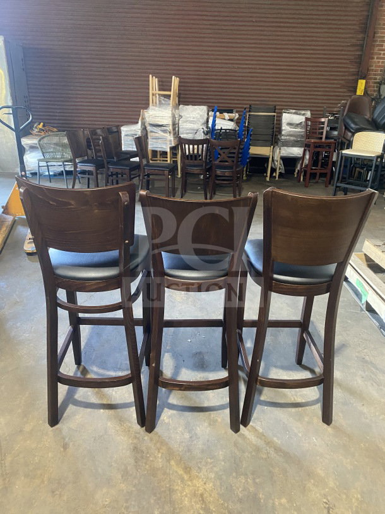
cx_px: 192
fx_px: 385
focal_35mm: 26
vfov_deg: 67.3
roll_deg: -1.7
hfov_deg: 53.1
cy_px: 257
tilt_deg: -23.8
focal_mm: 4.25
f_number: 1.8
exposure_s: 1/30
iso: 640
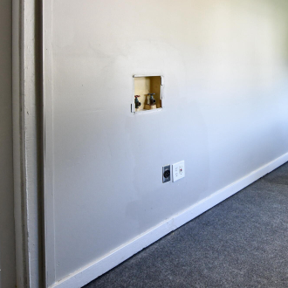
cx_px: 215
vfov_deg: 53.2
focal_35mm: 29
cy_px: 73
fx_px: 273
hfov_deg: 53.2
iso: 1000
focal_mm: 10
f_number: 7.1
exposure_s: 1/50
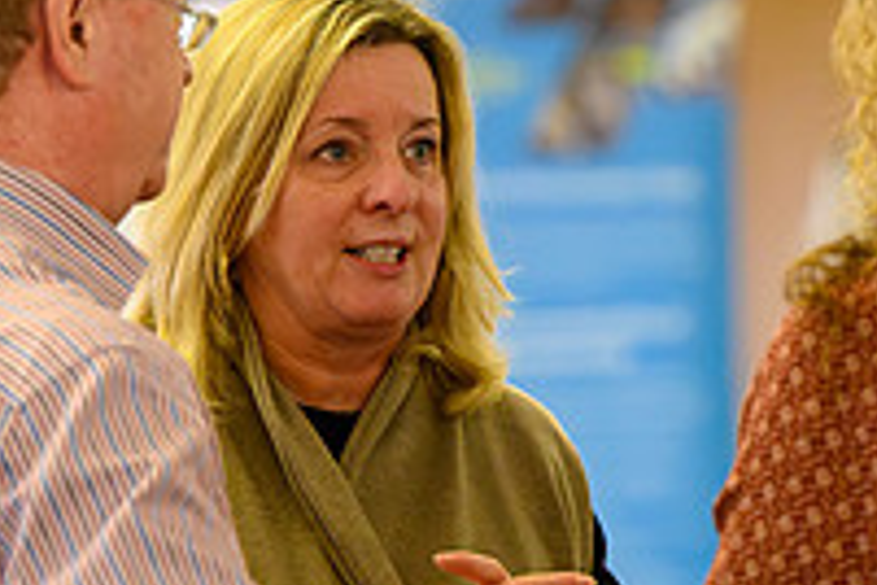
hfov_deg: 6.1
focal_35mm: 340
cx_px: 419
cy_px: 310
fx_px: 8282
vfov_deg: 4.0
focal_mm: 115
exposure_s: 1/200
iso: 11400
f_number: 2.8
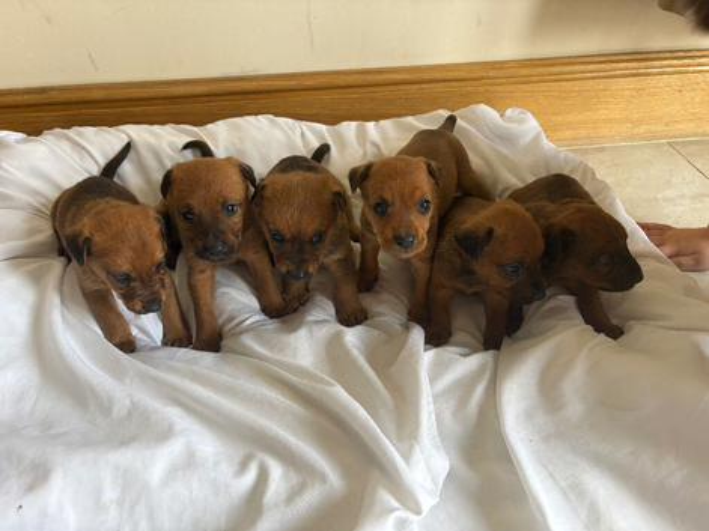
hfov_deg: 67.3
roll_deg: +1.9
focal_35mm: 26
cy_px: 266
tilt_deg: -40.1
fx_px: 532
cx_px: 354
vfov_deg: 53.0
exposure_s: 1/121
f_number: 1.6
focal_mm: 5.96
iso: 125
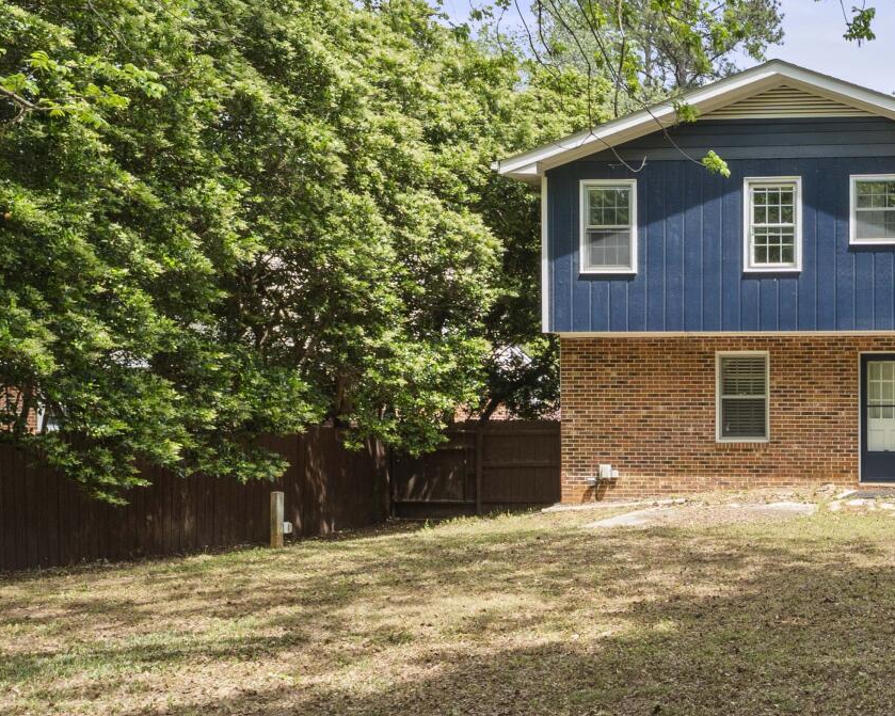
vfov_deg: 32.0
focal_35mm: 47
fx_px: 1245
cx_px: 982
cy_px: 434
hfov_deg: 34.3
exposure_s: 1/125
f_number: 10
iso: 500
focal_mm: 14
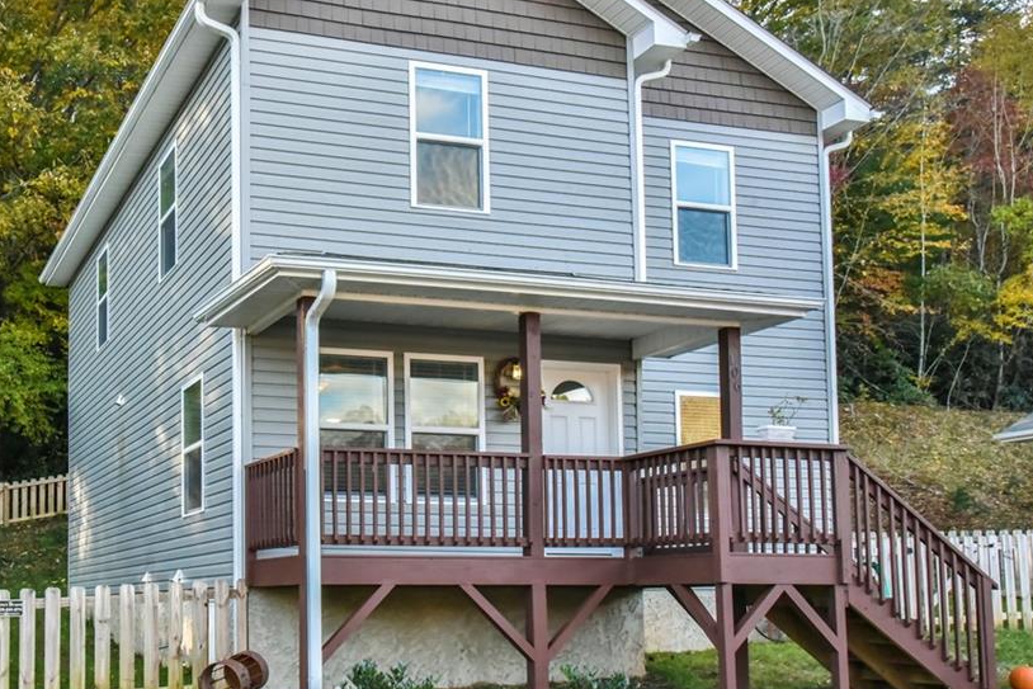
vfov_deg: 34.1
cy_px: 281
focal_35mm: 39
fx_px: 1119
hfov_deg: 49.3
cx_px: 423
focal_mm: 31
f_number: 13
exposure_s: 1/160
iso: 4000
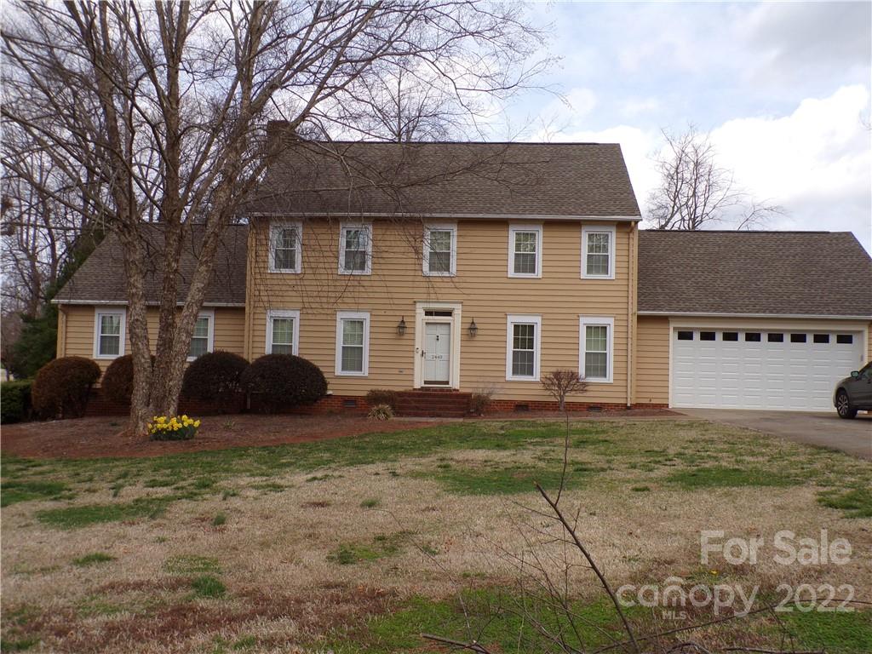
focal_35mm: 32
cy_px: 327
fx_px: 806
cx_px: 436
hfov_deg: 56.8
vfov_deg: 44.2
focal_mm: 5.8
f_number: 4.6
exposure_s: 1/480
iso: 80
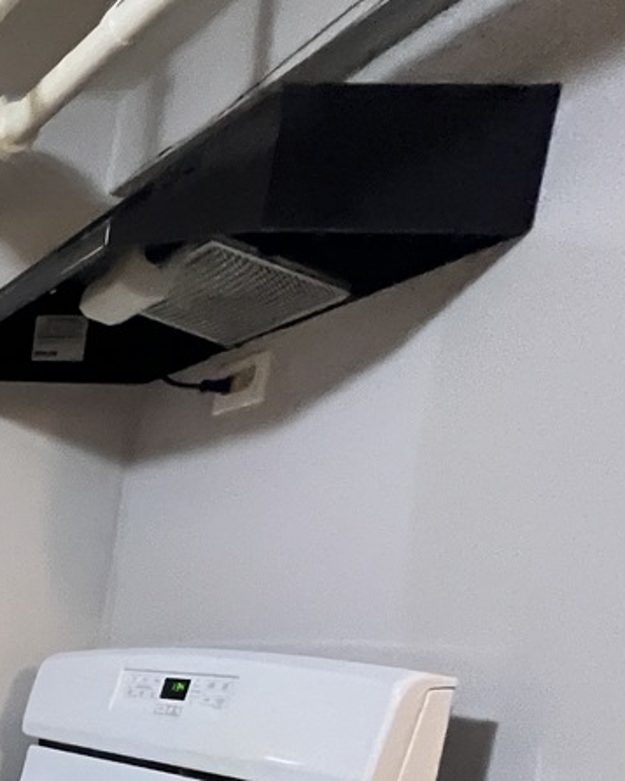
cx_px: -530
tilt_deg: -9.8
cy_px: 834
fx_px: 948
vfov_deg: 38.2
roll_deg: -0.4
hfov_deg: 21.4
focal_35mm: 41
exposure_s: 1/60
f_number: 1.8
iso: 800
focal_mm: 1.57
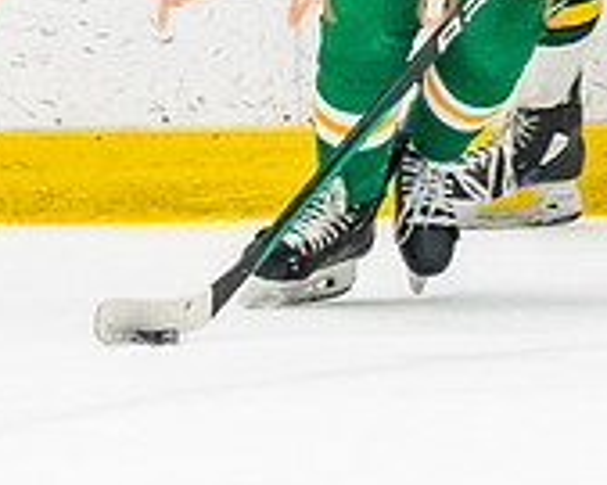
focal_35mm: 836
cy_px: -73
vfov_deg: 1.8
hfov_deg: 2.3
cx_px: 557
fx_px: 15010
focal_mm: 110
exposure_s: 1/800
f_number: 2.8
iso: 3200
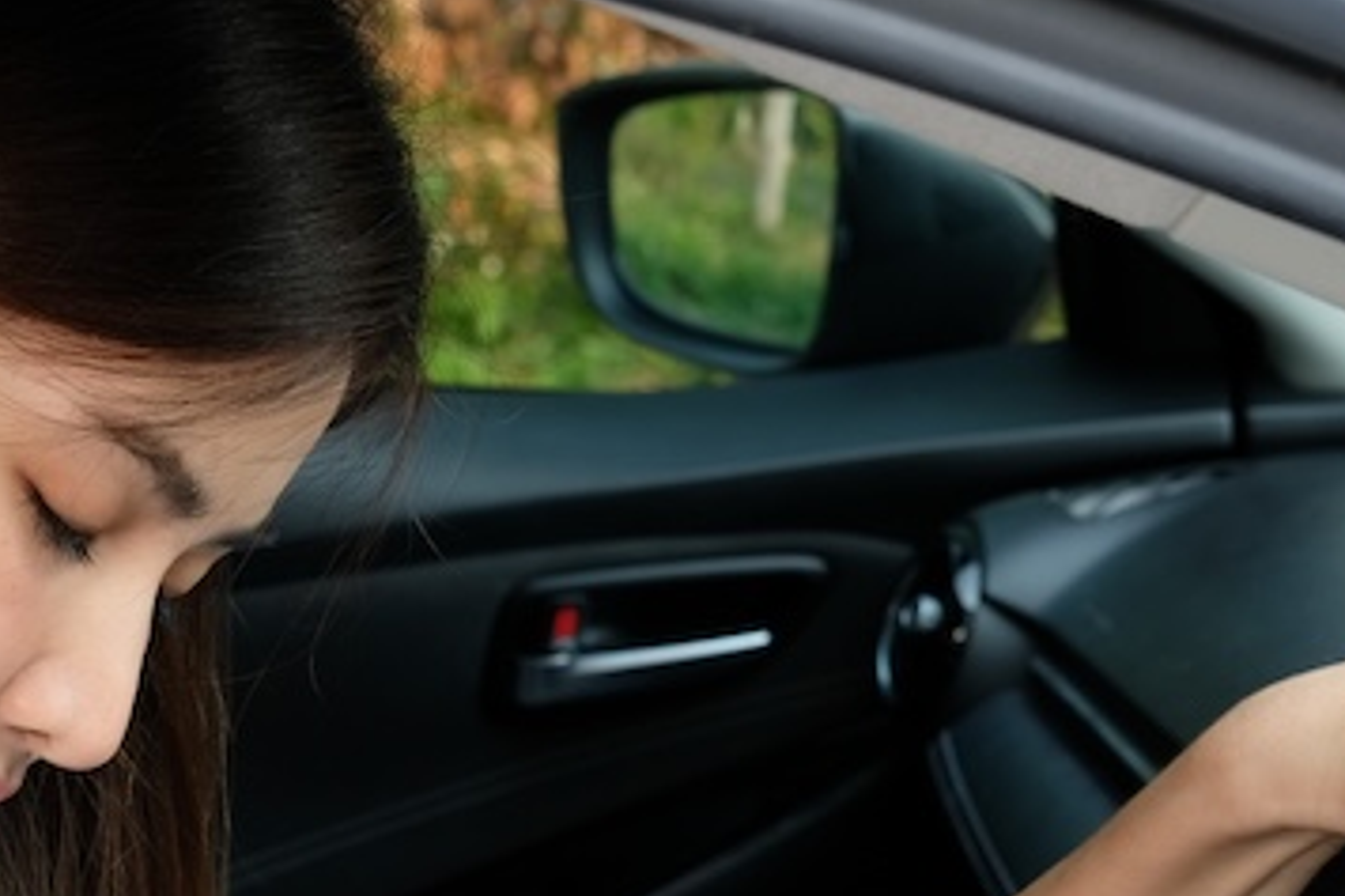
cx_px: 72
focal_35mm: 119
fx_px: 4444
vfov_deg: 11.4
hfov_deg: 16.9
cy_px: 796
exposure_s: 1/40
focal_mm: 35
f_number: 6.4
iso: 200
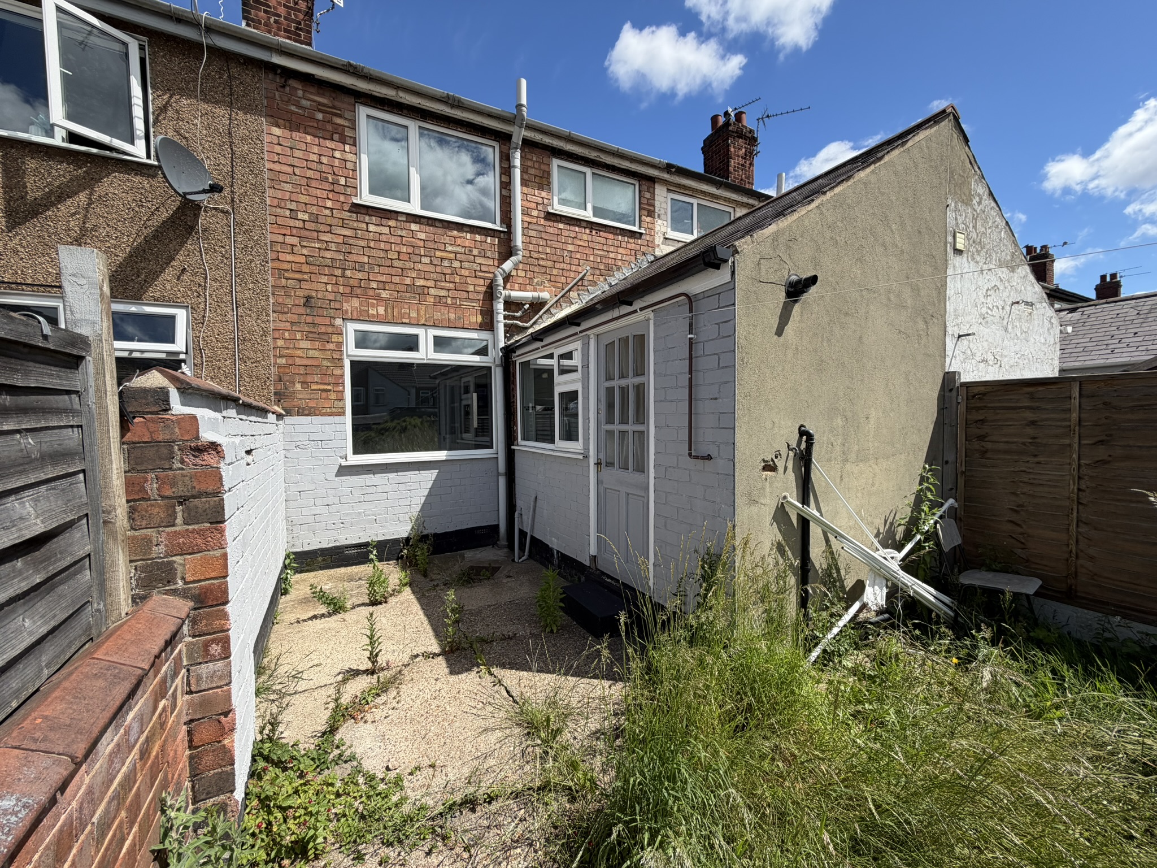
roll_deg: +0.1
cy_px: 434
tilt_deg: -2.4
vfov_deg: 85.7
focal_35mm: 14
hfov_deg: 102.1
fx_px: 468
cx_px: 578
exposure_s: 1/770
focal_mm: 2.22
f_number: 2.2
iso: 25
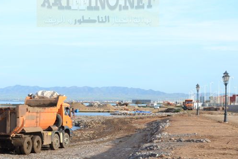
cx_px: 98
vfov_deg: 15.4
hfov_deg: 22.9
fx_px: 586
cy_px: 77
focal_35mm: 89
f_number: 8
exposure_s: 1/250
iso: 100
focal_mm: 45
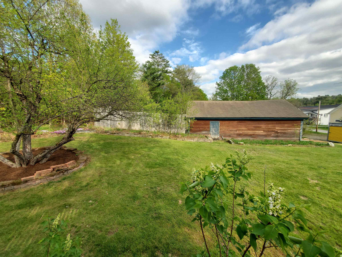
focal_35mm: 13
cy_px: 128
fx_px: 128
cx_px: 171
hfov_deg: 106.2
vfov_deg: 89.9
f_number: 2.2
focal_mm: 1.8
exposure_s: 1/410
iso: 50
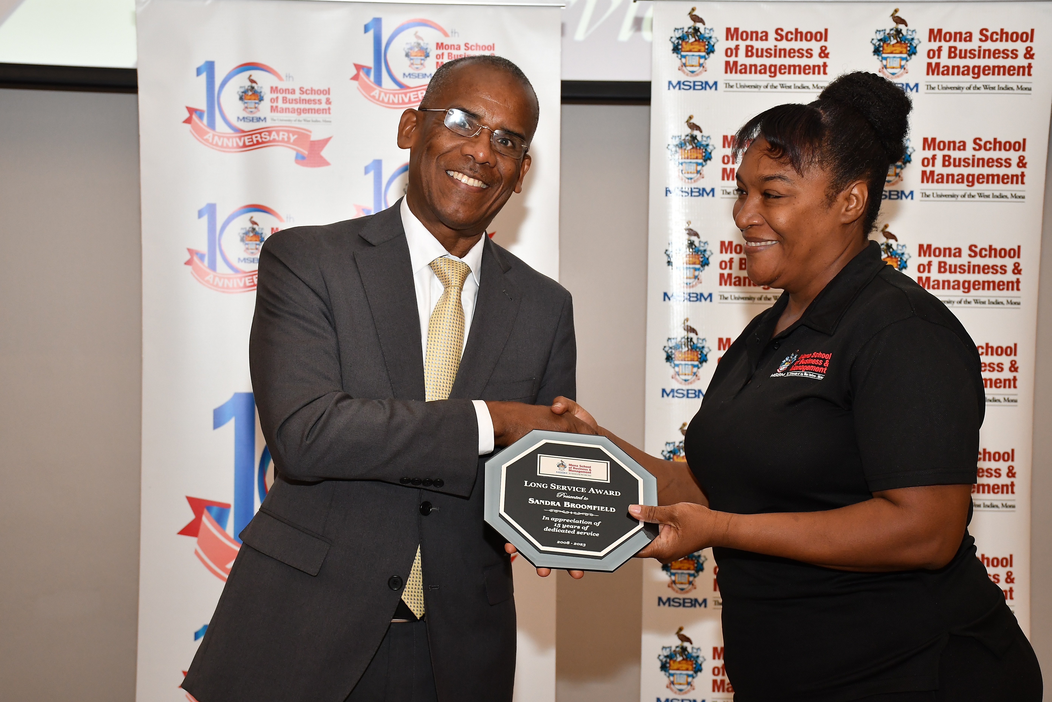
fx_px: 1841
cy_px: 351
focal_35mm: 63
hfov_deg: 31.9
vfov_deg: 21.6
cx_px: 526
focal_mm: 42
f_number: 5.6
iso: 1000
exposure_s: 1/100
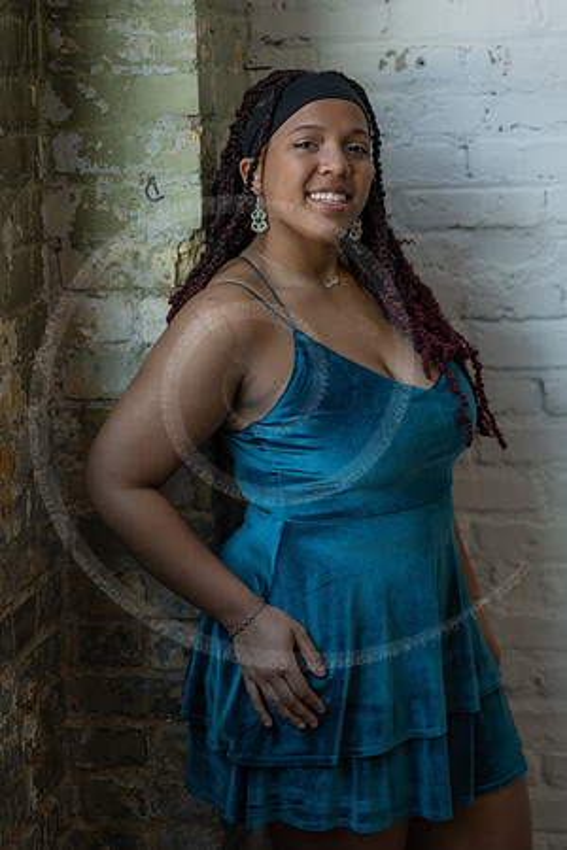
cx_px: 284
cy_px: 425
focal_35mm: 85
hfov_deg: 16.1
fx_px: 2008
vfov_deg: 23.9
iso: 320
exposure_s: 1/200
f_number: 1.8
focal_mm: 85
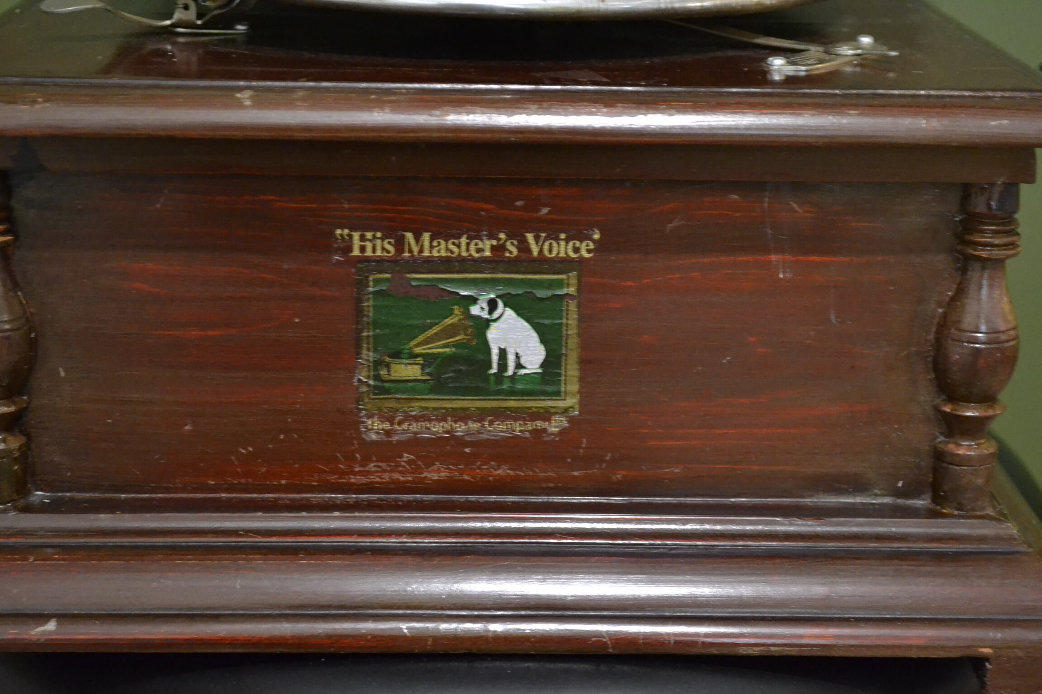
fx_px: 1910
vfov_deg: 20.6
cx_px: 521
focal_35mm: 66
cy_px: 347
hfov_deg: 30.5
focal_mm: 44
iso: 3200
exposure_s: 1/20
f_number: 5.3
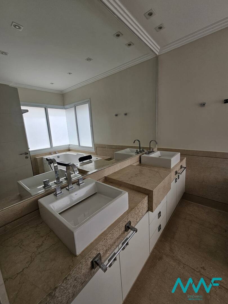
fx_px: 114
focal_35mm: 13
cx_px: 114
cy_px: 152
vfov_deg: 106.2
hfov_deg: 89.9
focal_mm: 2.2
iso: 50
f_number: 2.2
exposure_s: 1/325
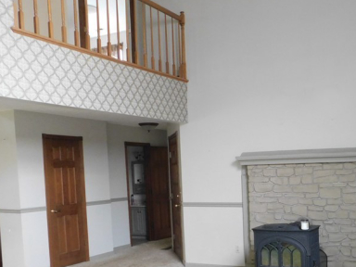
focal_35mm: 40
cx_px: 287
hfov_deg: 44.4
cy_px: 197
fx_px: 411
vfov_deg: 35.3
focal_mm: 4
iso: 360
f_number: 3
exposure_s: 1/30
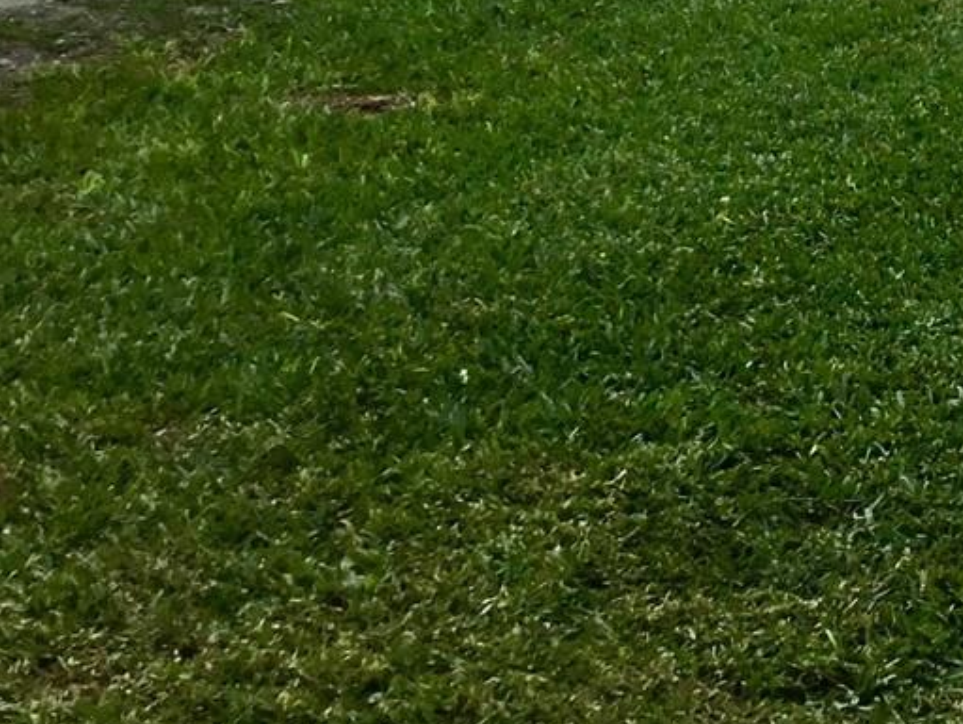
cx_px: 1281
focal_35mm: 97
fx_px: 2700
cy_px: -215
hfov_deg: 18.7
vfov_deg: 14.6
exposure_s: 1/482
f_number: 2.4
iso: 25
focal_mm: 3.3
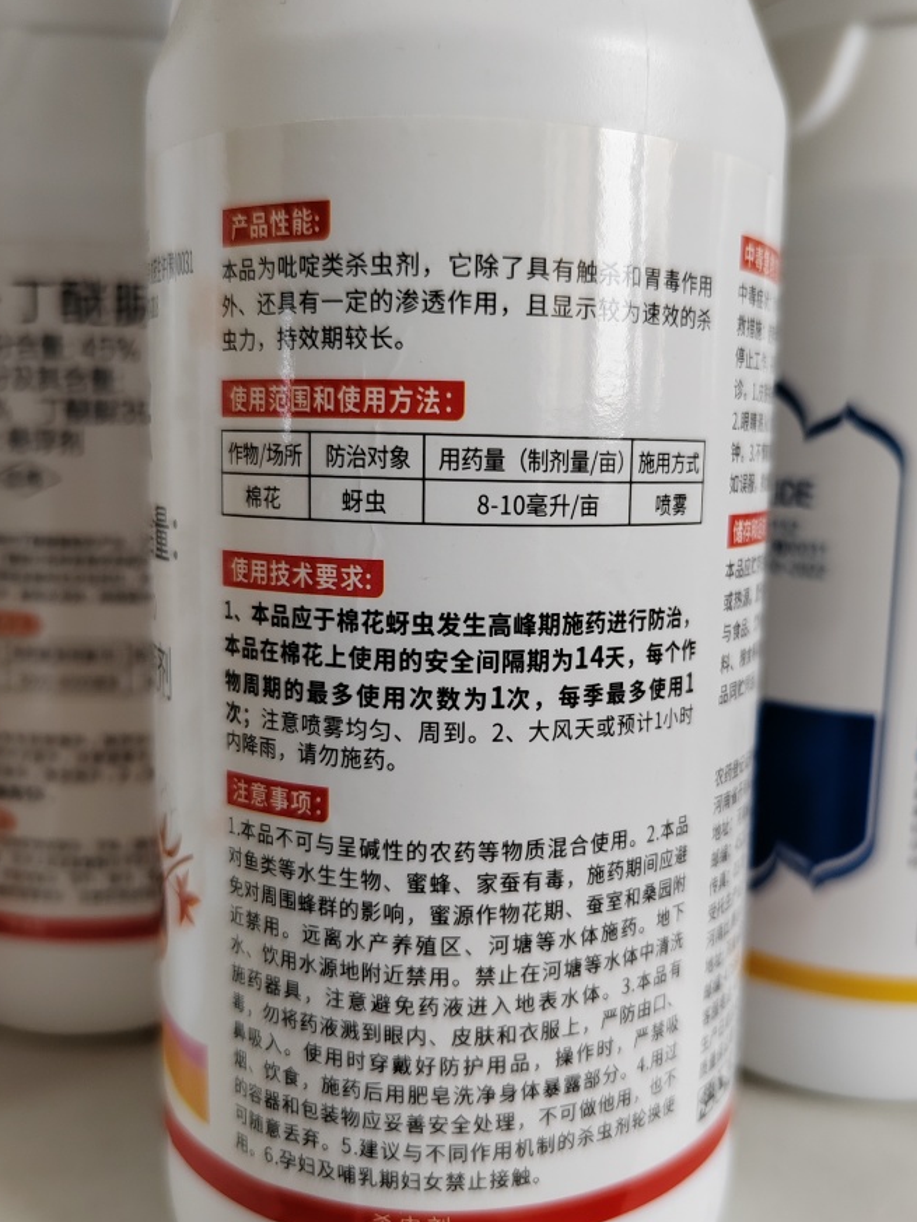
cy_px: 628
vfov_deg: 55.3
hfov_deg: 42.9
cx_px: 519
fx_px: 1165
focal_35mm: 33
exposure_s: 1/100
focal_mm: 6.14
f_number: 1.8
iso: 640
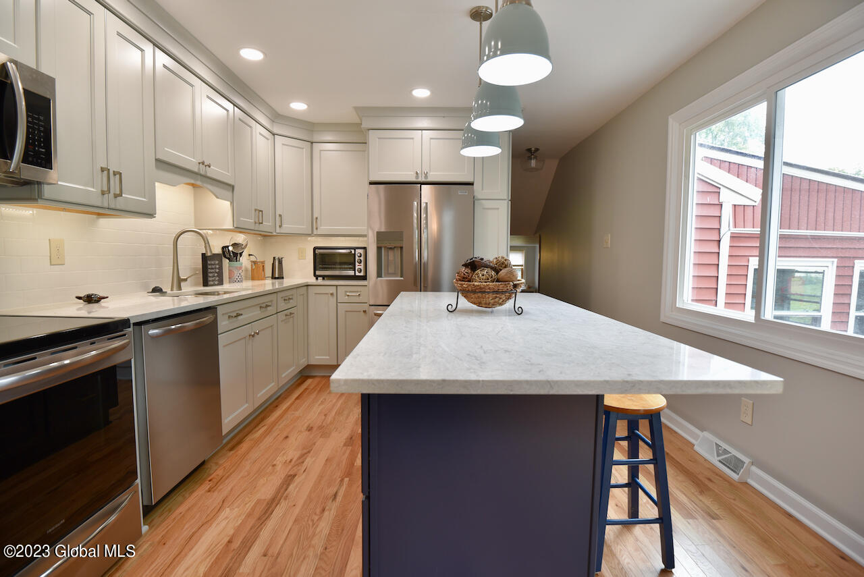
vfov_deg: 70.5
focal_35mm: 17
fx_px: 408
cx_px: 432
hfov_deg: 93.2
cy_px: 288
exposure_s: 1/80
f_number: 4
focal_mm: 17
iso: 400
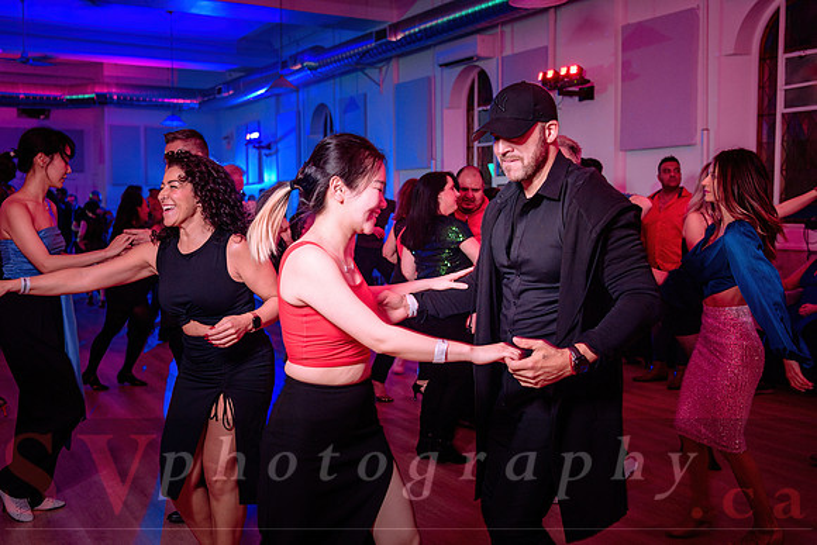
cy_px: 272
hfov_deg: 50.7
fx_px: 863
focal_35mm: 38
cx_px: 408
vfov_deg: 35.1
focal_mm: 38
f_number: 3.5
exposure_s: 1/60
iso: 800
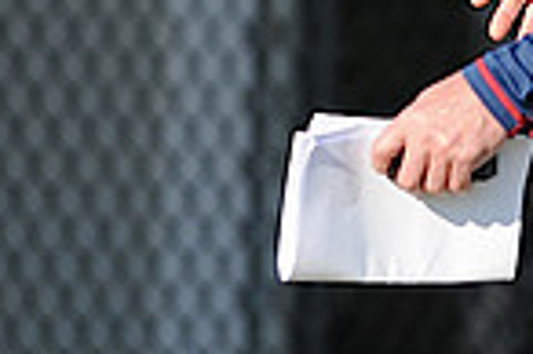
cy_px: -297
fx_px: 26398
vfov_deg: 0.8
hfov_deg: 1.2
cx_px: 453
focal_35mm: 1785
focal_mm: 300
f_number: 4
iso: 200
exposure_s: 1/1250
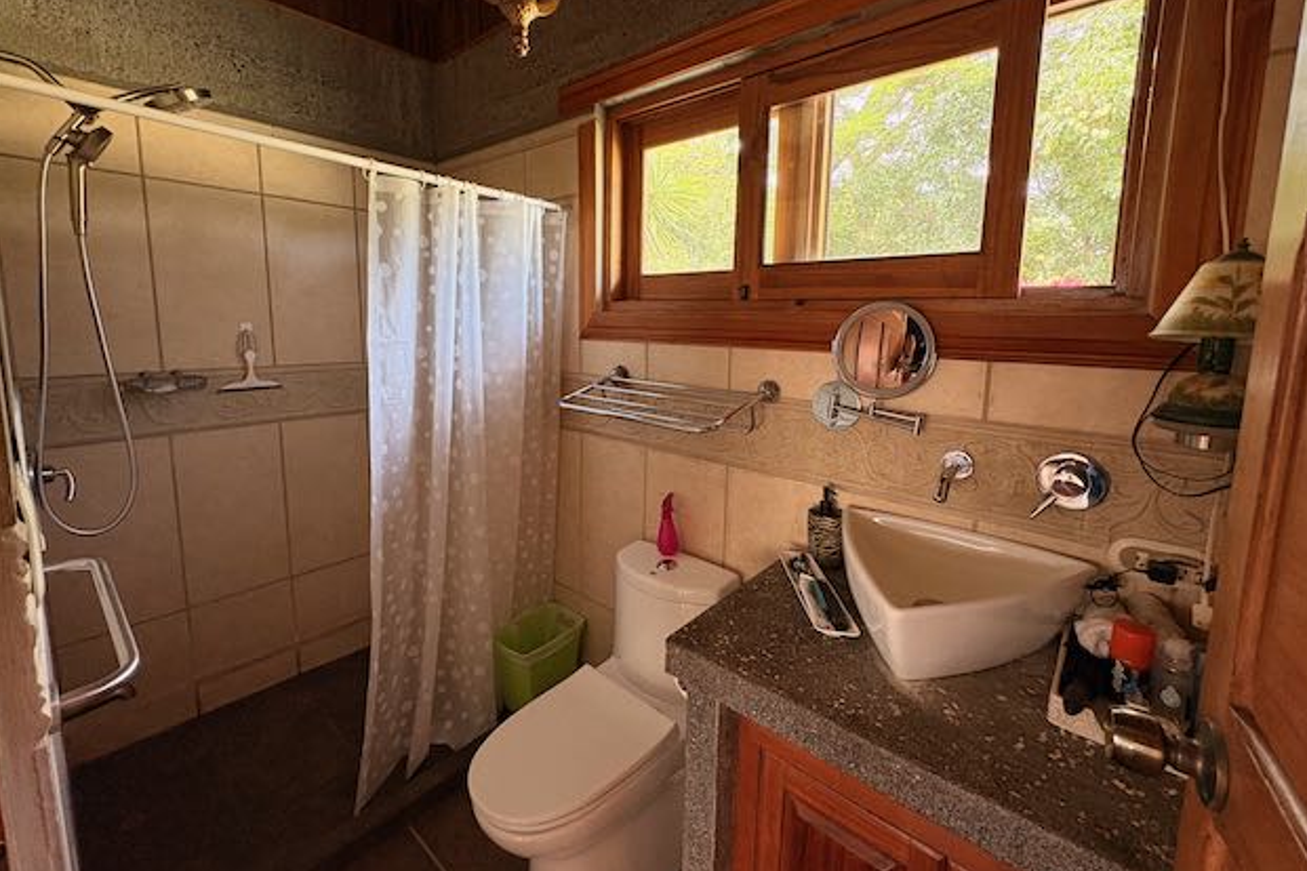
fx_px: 545
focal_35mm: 15
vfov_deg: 77.1
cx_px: 657
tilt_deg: -6.8
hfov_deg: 100.4
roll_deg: -0.6
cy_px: 389
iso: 320
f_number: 2.2
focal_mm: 2.22
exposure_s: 1/60
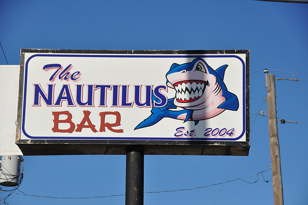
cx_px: 154
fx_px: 1051
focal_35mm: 123
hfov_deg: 16.7
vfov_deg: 11.1
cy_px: 102
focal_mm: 82
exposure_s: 1/800
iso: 200
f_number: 7.1
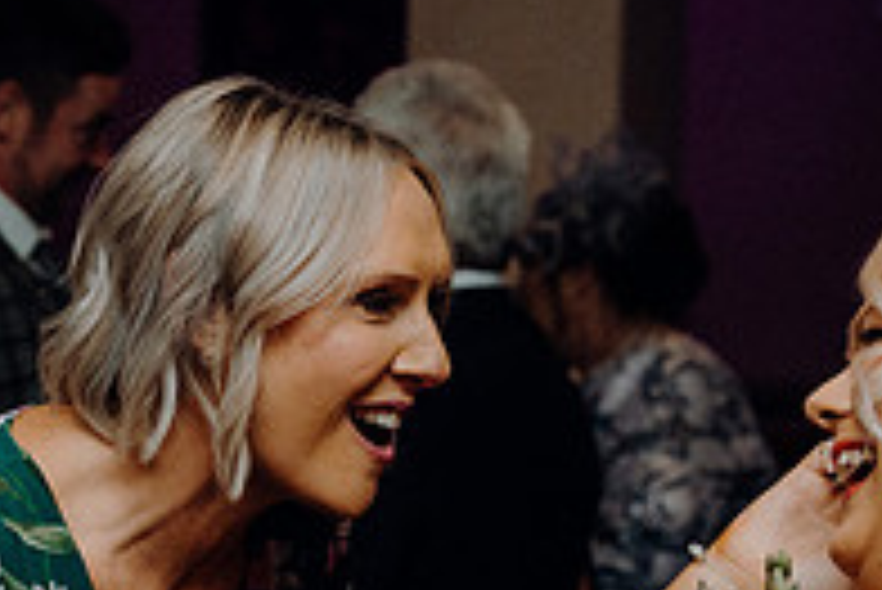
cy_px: 619
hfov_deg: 13.9
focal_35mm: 148
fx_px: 3629
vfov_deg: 9.2
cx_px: 356
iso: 2500
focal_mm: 50
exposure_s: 1/160
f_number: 3.5
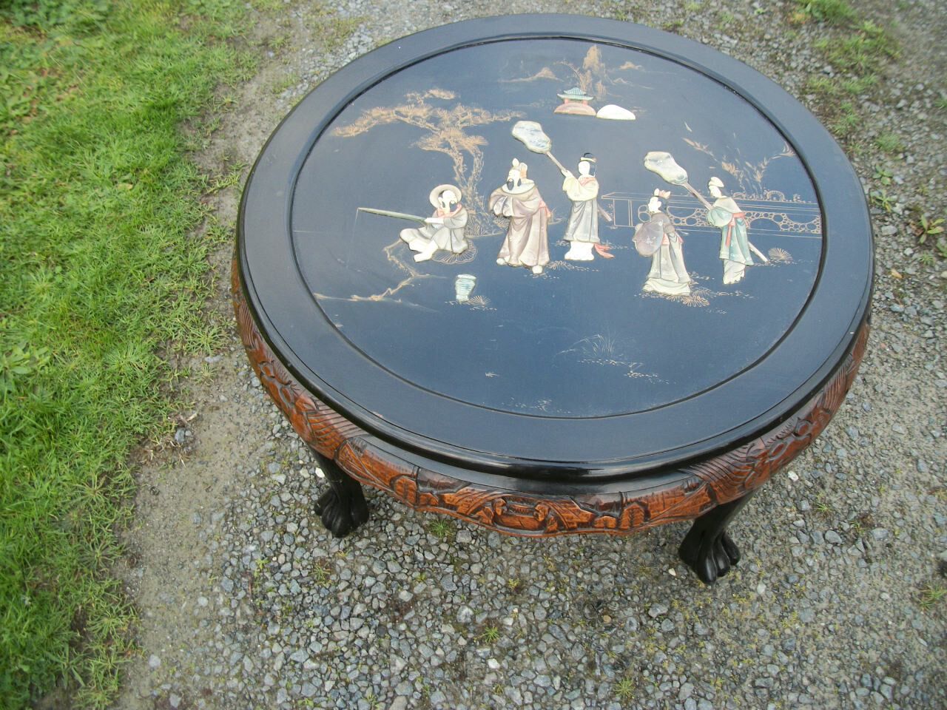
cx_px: 474
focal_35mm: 32
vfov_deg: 44.2
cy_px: 355
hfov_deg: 56.8
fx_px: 875
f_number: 2.9
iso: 80
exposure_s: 1/40
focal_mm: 5.7
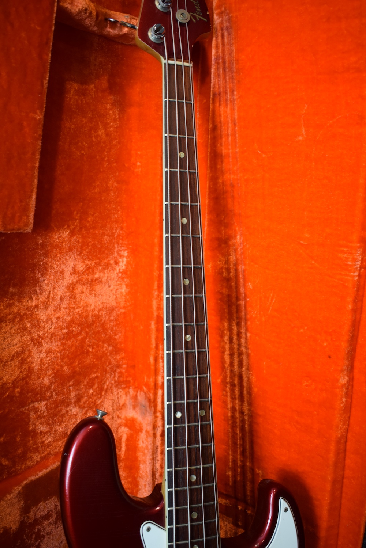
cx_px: 183
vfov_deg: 57.2
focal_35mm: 33
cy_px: 274
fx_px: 503
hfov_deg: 40.0
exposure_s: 1/60
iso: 1000
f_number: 3.8
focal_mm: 22
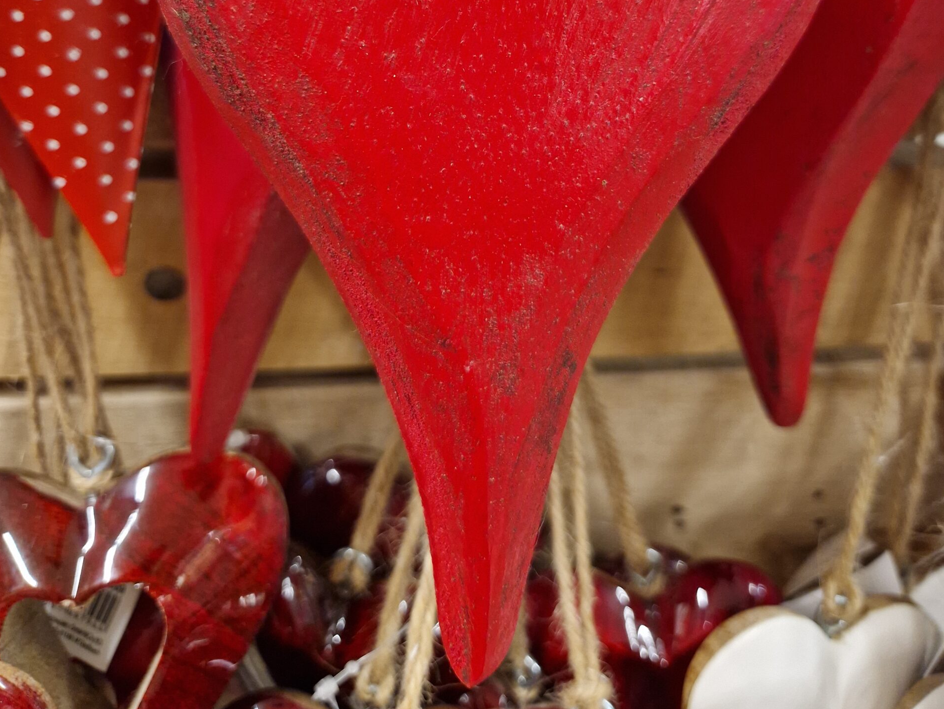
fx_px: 846
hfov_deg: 58.3
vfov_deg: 42.4
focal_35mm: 31
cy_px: 99
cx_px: 475
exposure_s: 1/100
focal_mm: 5.4
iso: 64
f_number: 1.8
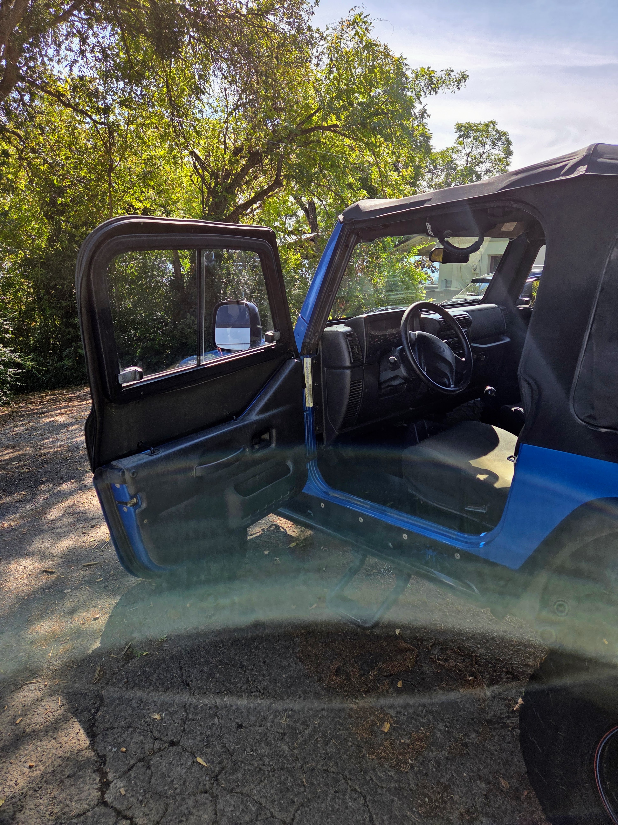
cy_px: 412
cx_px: 309
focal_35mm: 23
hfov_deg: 58.9
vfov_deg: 73.9
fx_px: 547
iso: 80
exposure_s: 1/2216
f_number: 1.8
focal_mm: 5.4
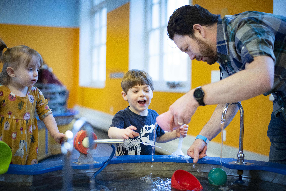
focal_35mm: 50
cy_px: 96
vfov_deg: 27.0
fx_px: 397
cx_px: 143
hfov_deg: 39.6
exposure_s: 1/500
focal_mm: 50
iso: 1000
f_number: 1.8
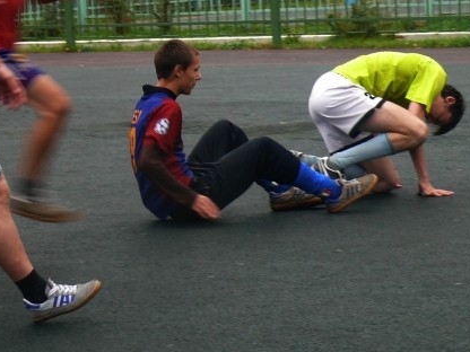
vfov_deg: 9.5
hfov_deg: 12.7
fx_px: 2118
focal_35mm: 156
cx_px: 285
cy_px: 147
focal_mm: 14.3
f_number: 3.2
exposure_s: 1/60
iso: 100
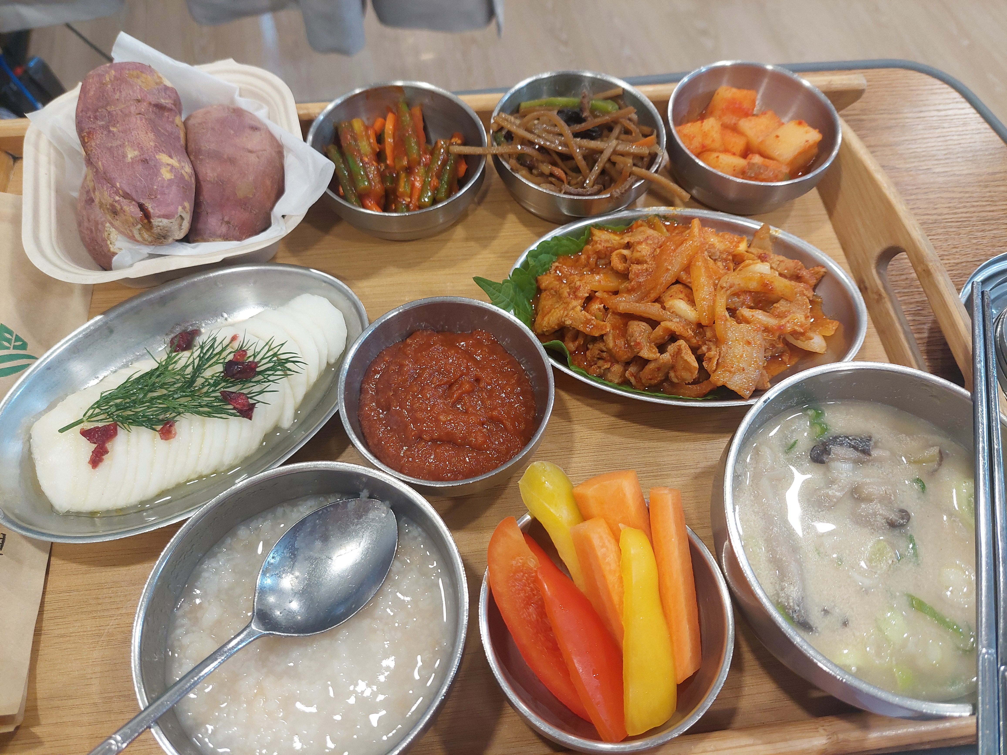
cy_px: 378
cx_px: 504
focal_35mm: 25
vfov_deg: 54.9
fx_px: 727
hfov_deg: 69.4
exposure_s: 1/60
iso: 320
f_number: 1.8
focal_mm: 5.23
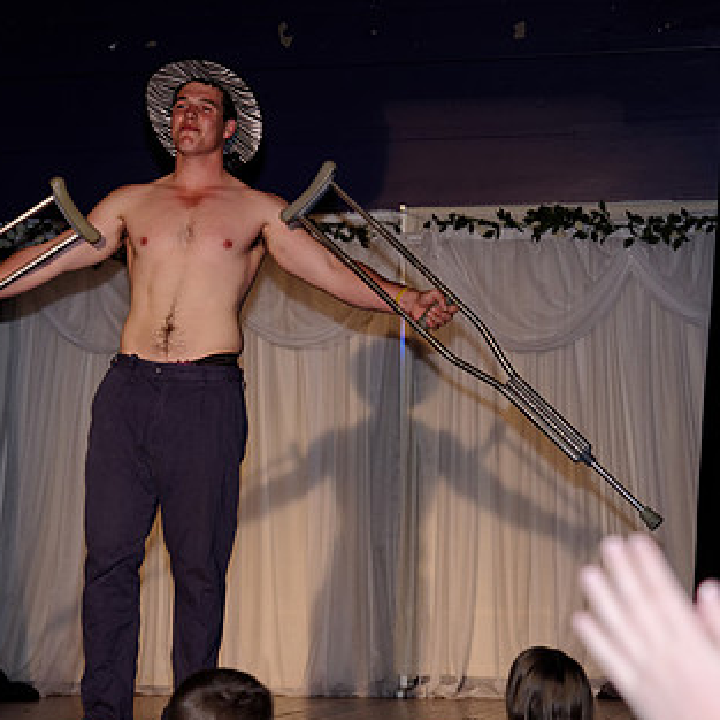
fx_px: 2777
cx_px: 283
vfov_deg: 14.8
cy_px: 404
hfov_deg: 14.8
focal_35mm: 118
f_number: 2.8
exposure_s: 1/160
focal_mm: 50
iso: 200
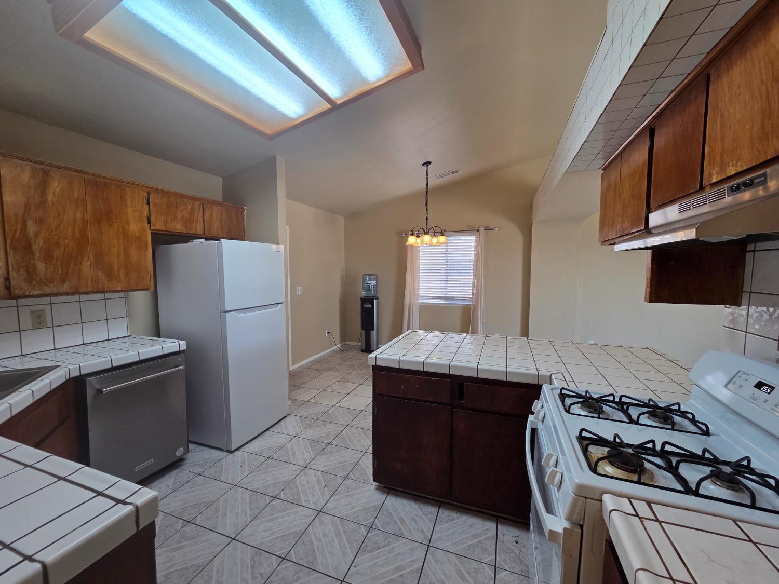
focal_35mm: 13
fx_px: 293
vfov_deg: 89.9
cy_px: 292
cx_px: 390
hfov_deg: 106.2
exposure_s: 1/120
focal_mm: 2.2
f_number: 2.2
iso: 160
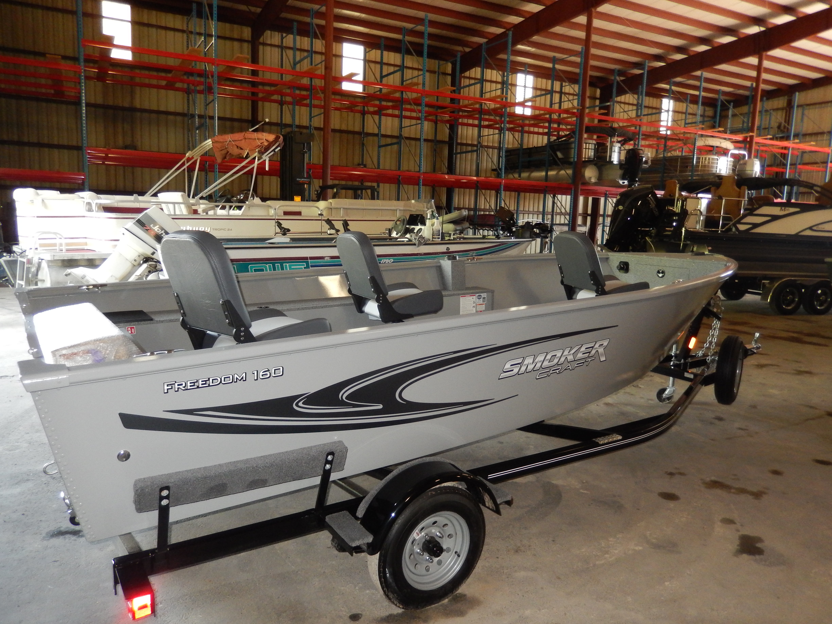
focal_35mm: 25
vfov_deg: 54.9
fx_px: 601
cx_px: 416
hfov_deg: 69.4
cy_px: 312
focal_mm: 4.5
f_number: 3.4
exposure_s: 1/30
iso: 400
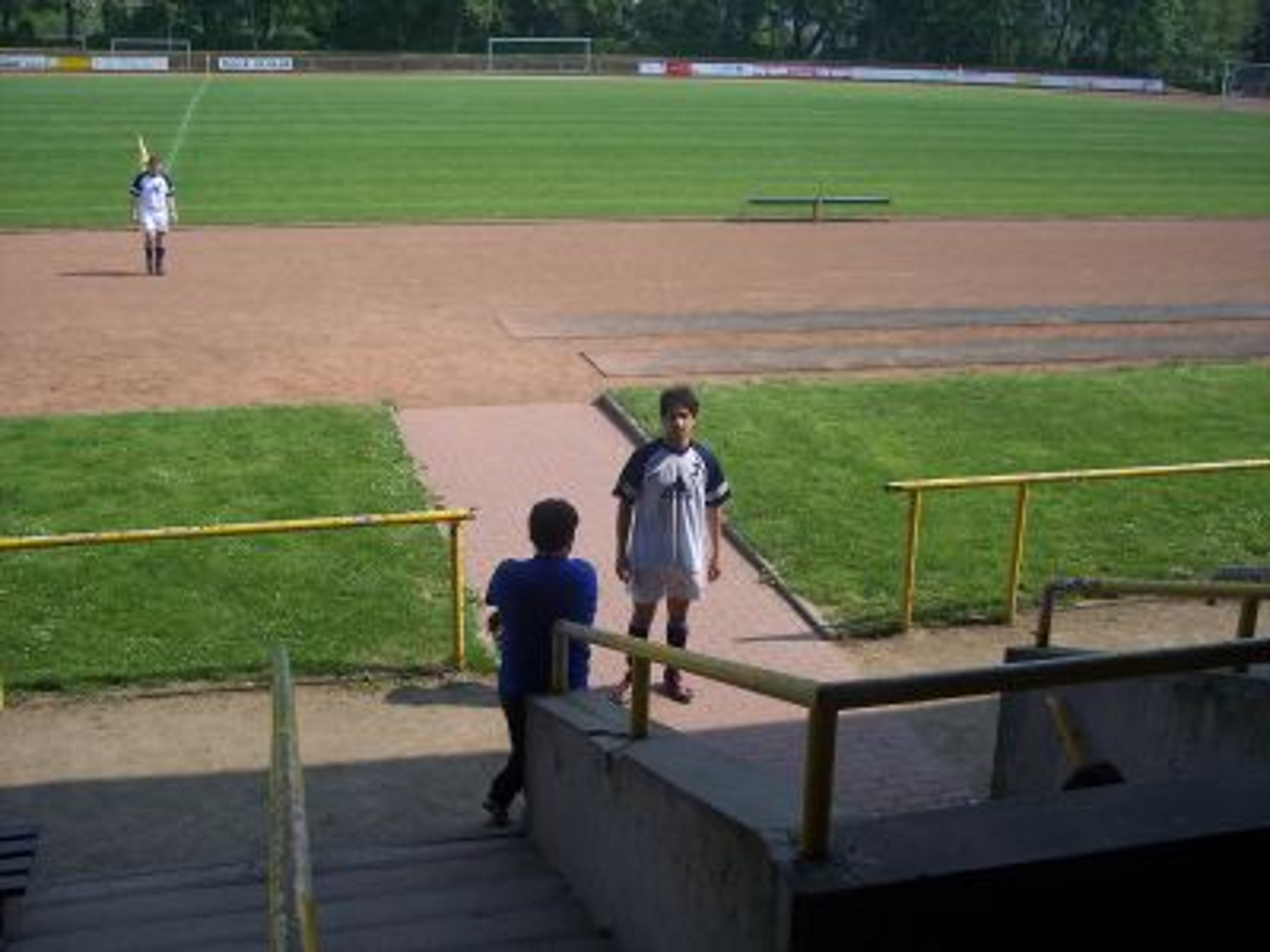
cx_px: 635
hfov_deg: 47.9
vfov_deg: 36.8
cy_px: 476
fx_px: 1431
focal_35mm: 39
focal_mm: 8
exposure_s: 1/750
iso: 100
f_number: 4
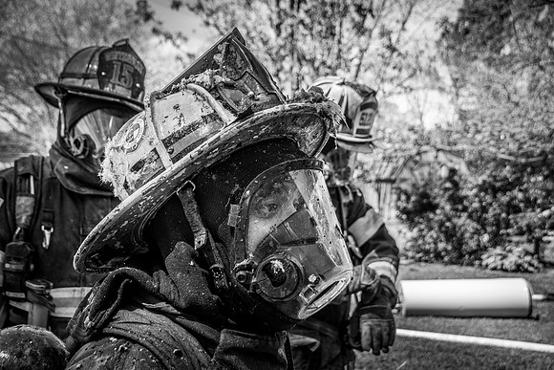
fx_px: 1016
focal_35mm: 66
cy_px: 185
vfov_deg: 20.6
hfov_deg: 30.5
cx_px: 277
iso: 200
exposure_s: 1/250
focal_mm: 44
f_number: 8
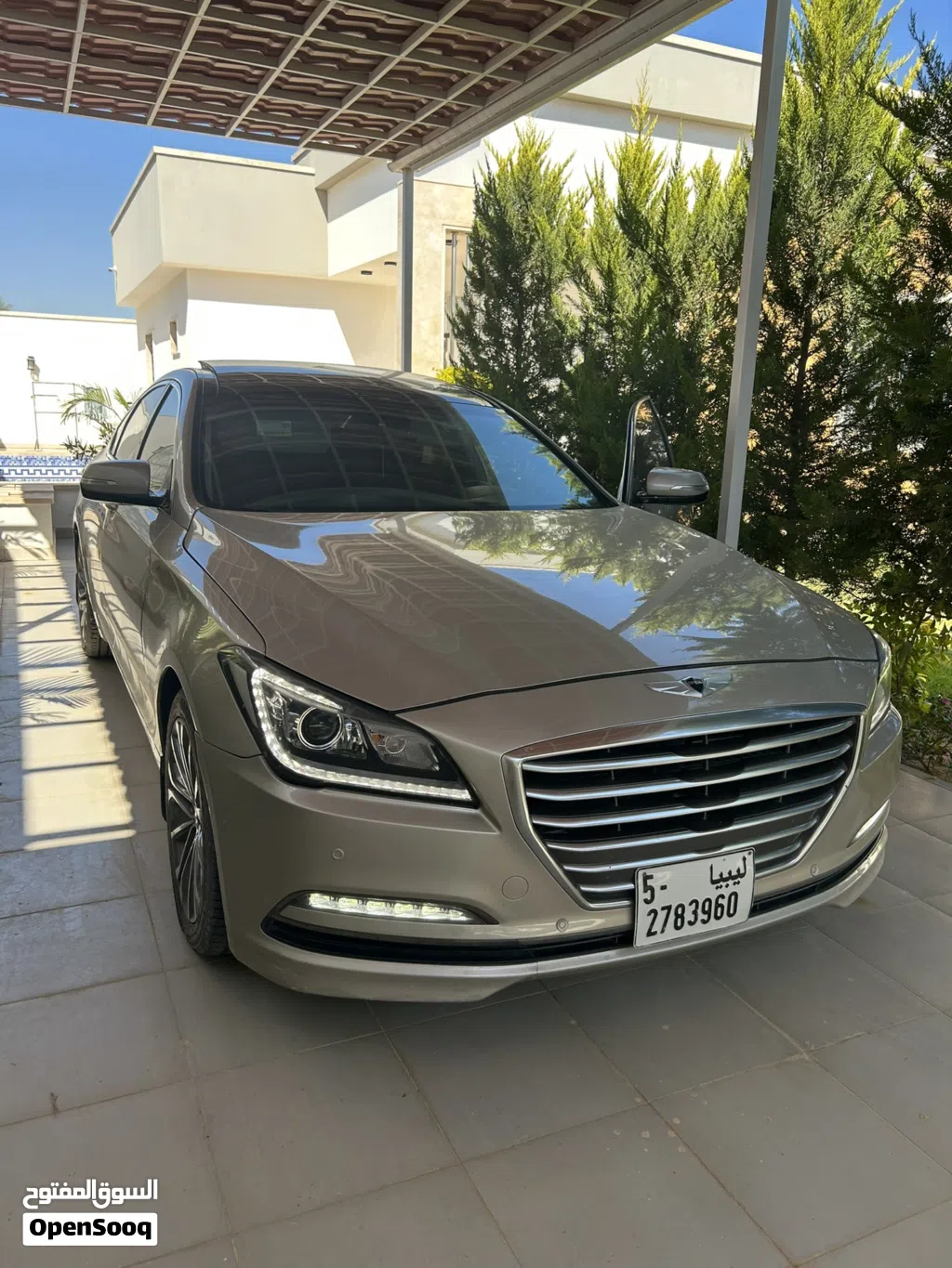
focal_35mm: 26
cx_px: 476
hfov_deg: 53.1
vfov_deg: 67.3
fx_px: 953
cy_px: 634
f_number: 1.5
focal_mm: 5.7
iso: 50
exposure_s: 1/1000
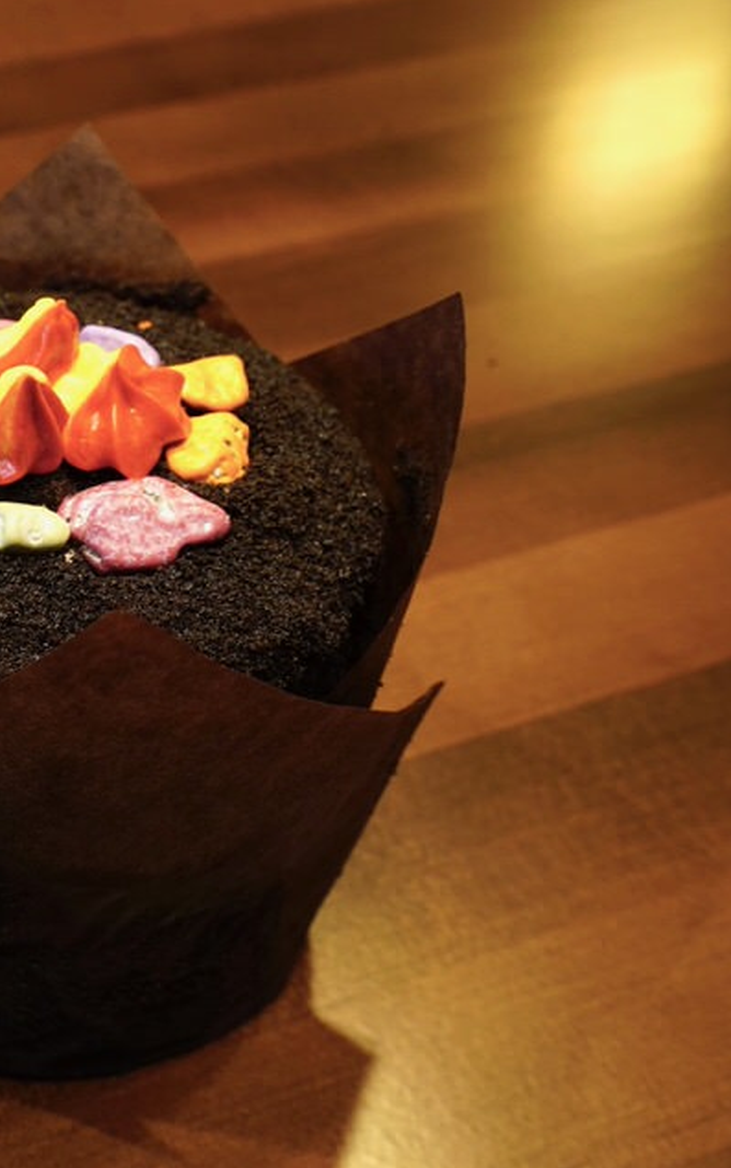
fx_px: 1719
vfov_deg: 37.5
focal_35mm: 54
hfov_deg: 23.3
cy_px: 585
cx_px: 57
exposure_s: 1/8
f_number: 13
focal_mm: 35
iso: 2500
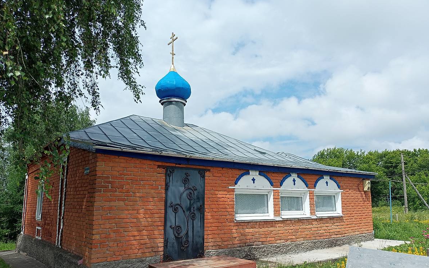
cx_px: 213
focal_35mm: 30
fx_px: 351
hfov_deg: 62.9
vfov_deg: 41.8
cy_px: 150
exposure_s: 1/5025
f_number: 1.8
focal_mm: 4.69
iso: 114
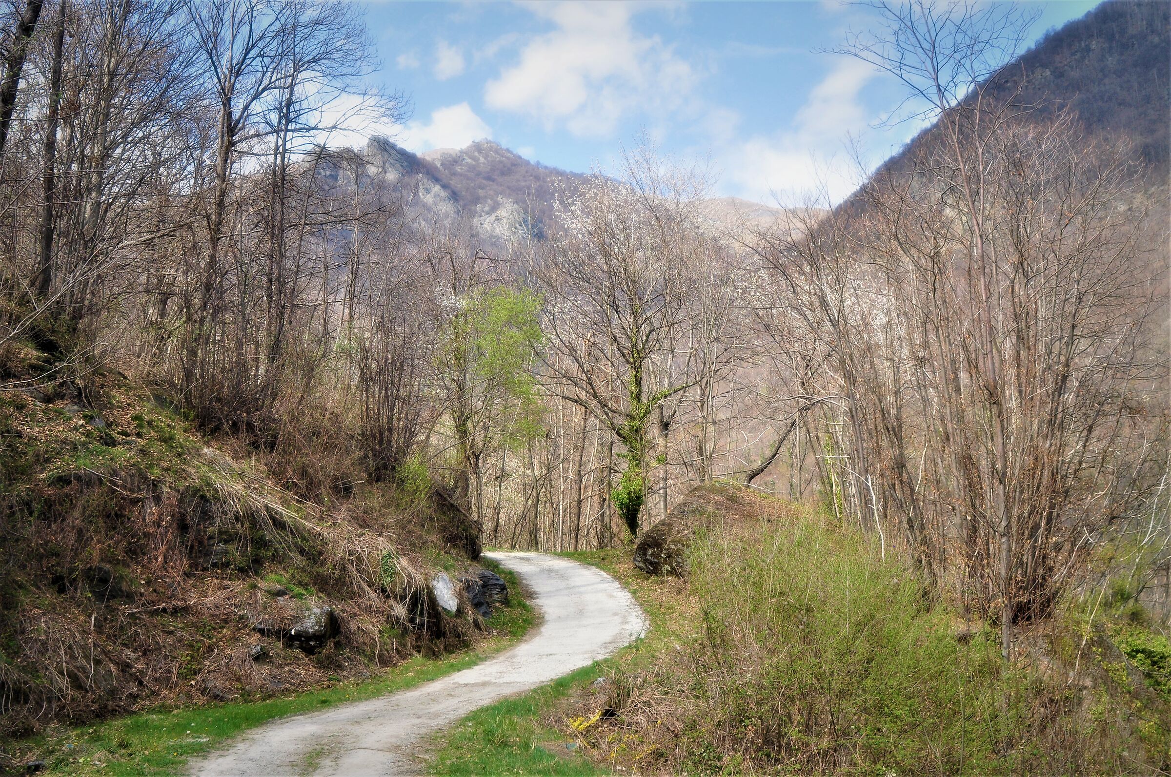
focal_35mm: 42
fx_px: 1364
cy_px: 388
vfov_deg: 31.8
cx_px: 586
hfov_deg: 46.4
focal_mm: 28
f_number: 8
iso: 400
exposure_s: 1/80
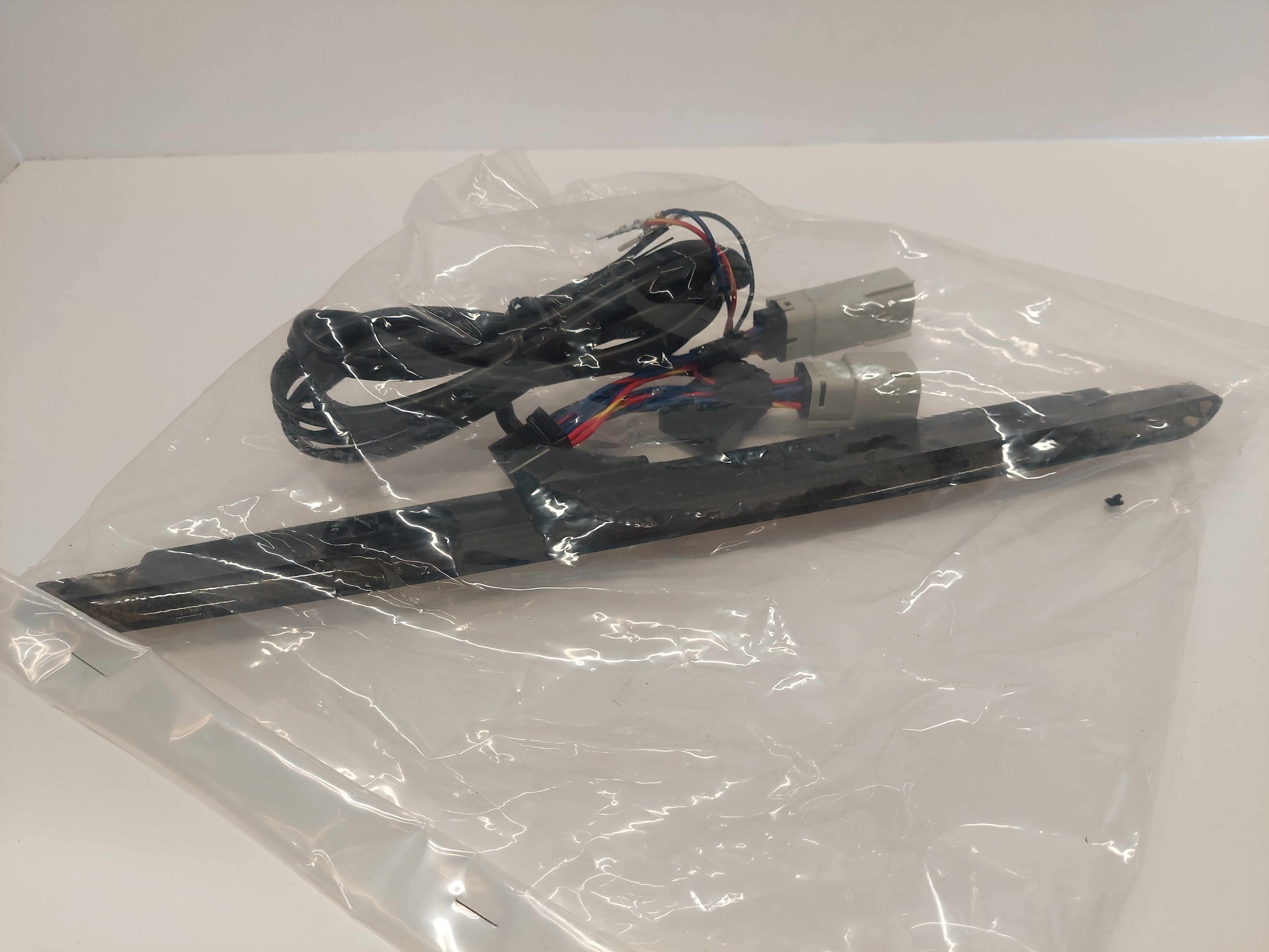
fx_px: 880
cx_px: 634
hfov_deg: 71.6
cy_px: 476
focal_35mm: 24
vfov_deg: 56.8
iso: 100
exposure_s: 1/120
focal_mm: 5.23
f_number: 1.8
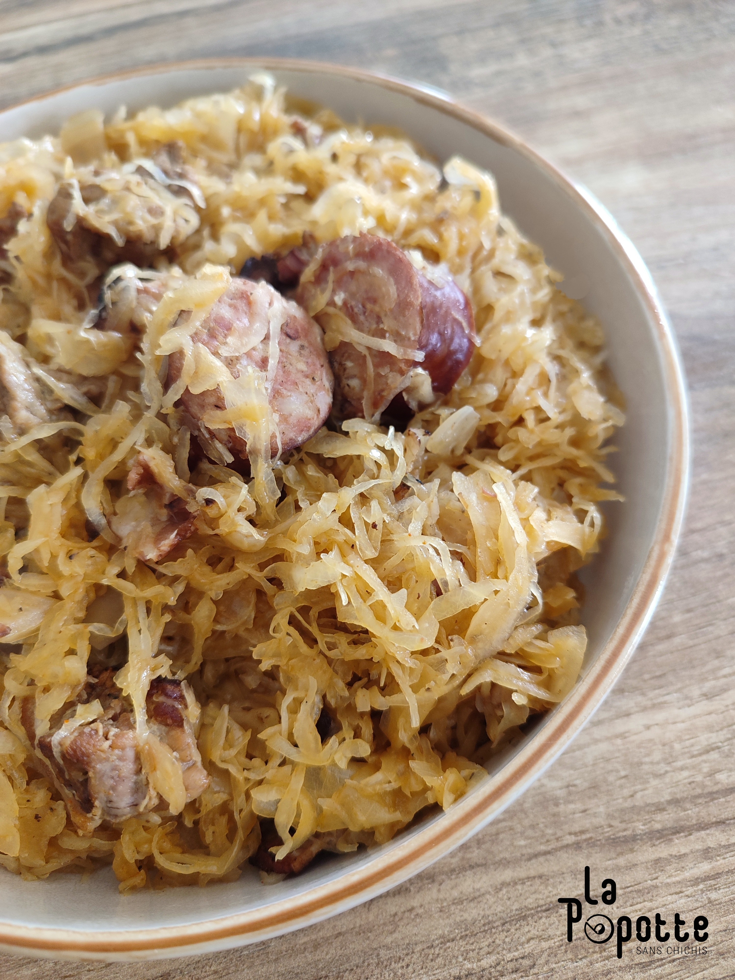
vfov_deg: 69.4
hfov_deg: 54.9
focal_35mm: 25
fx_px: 708
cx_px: 368
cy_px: 490
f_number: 1.89
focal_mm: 5.95
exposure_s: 1/50
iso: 582
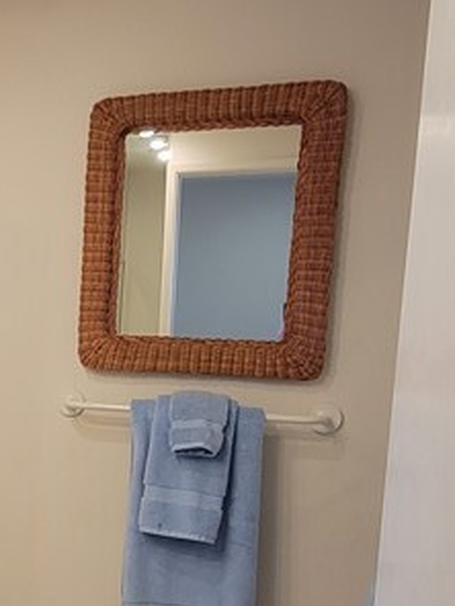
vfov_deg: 41.4
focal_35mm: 45
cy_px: 412
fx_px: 789
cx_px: -109
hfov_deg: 27.7
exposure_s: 1/60
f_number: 2.2
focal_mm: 2.2
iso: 160
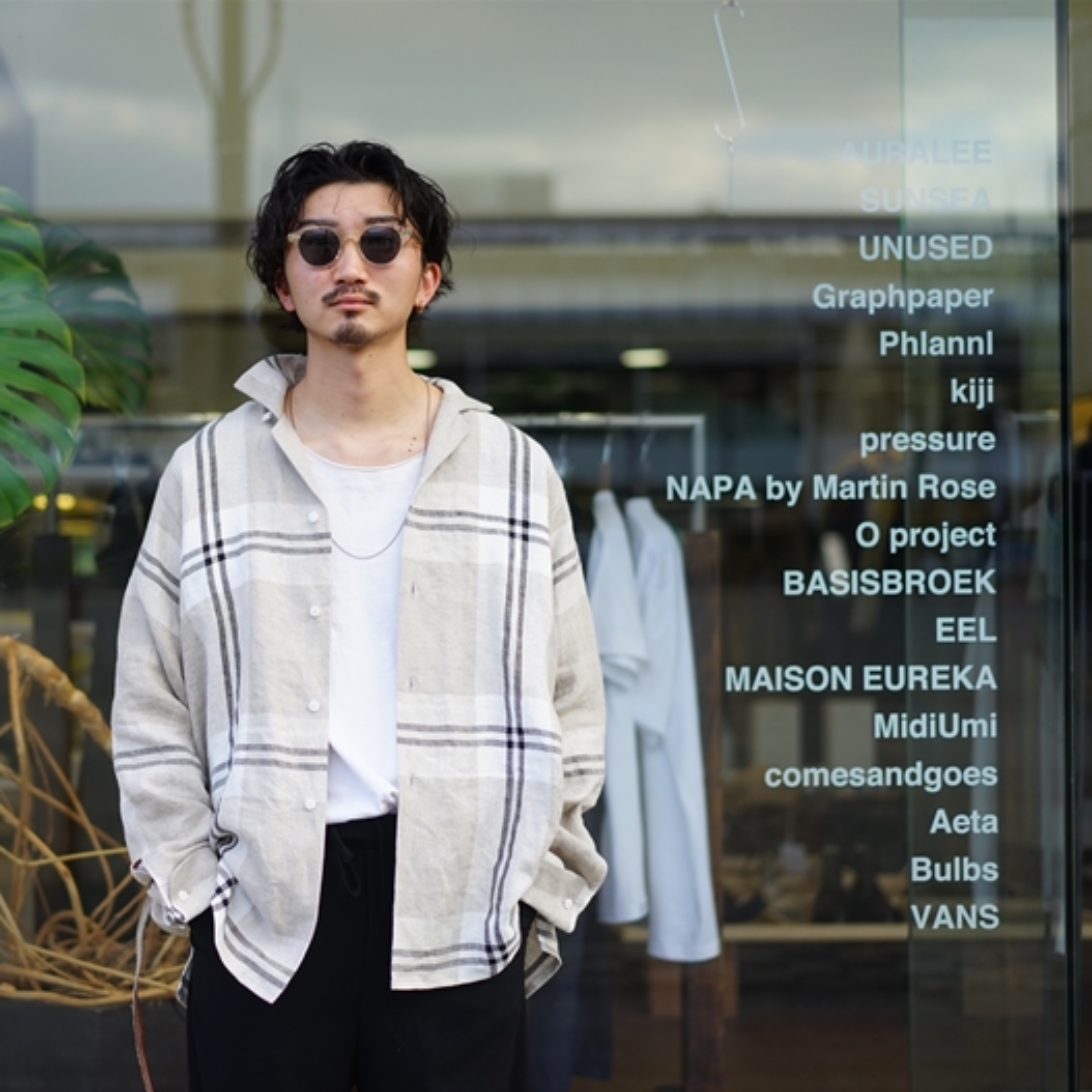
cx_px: 298
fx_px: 2534
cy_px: 550
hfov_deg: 24.1
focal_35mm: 71
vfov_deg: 24.3
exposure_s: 1/400
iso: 100
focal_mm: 55
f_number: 2
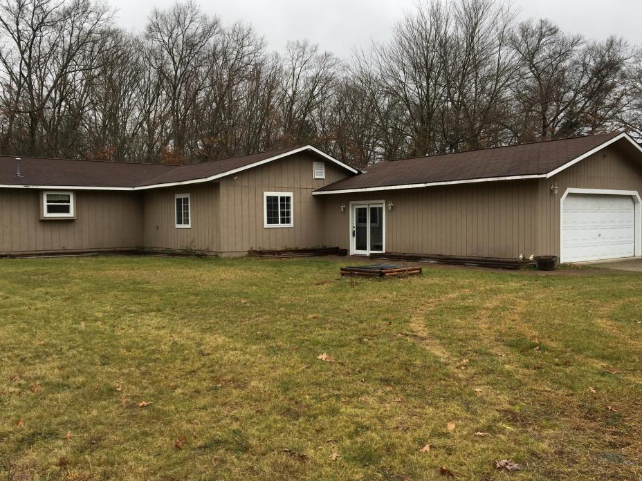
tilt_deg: -1.8
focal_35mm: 32
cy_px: 239
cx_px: 306
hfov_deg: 56.8
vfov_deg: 44.2
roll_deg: +0.3
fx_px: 593
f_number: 2.2
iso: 25
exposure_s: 1/281
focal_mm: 4.15
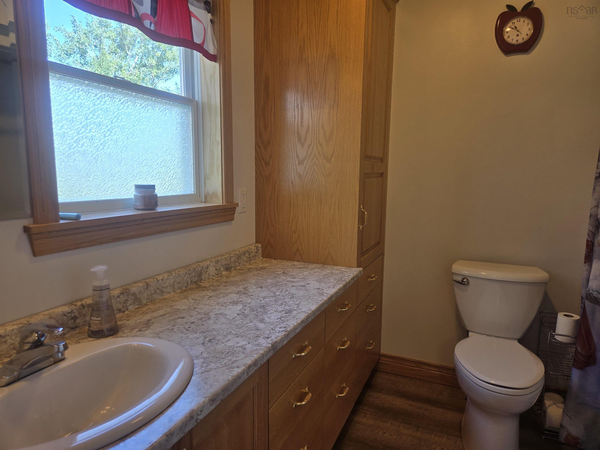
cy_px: 225
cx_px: 300
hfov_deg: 73.9
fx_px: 399
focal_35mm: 23
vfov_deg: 58.9
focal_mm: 5.4
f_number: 1.8
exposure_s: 1/120
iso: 32
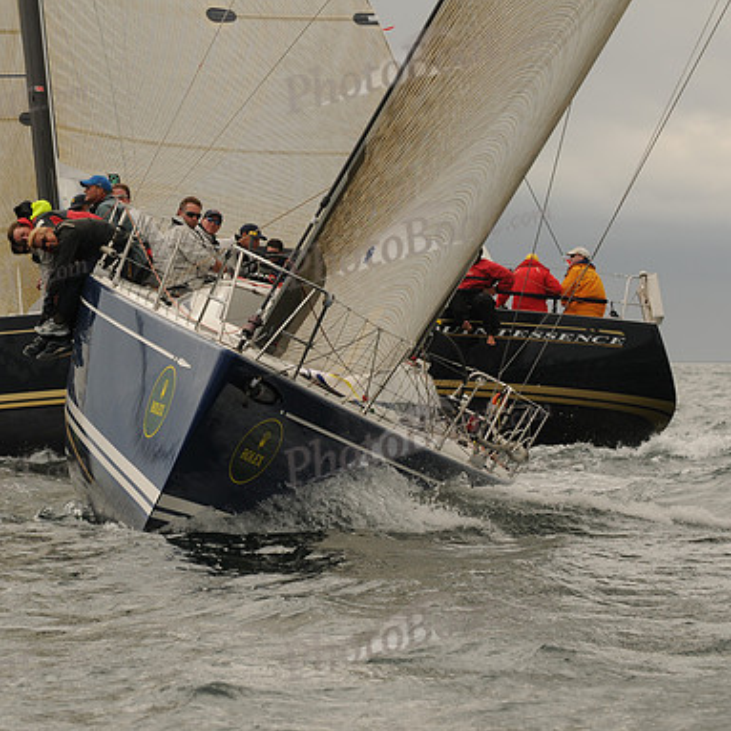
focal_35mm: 189
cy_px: 366
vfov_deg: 9.3
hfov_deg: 9.2
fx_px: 4516
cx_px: 185
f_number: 6.3
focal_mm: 98
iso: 200
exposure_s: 1/640
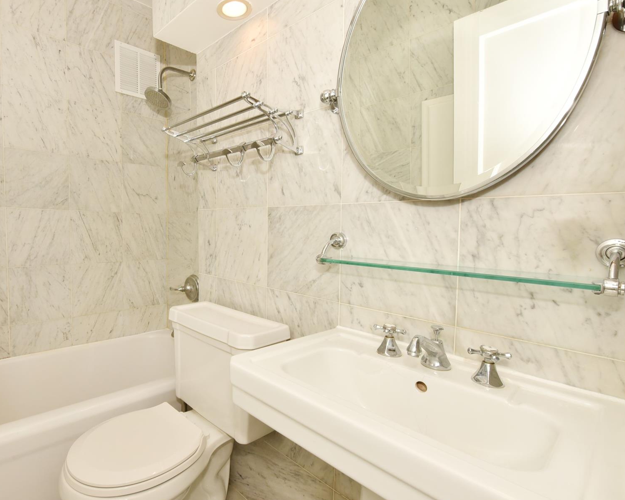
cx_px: 223
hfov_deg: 84.2
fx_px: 333
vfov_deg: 73.7
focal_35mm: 18
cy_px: 236
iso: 1000
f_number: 16
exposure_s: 1/100
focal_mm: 14
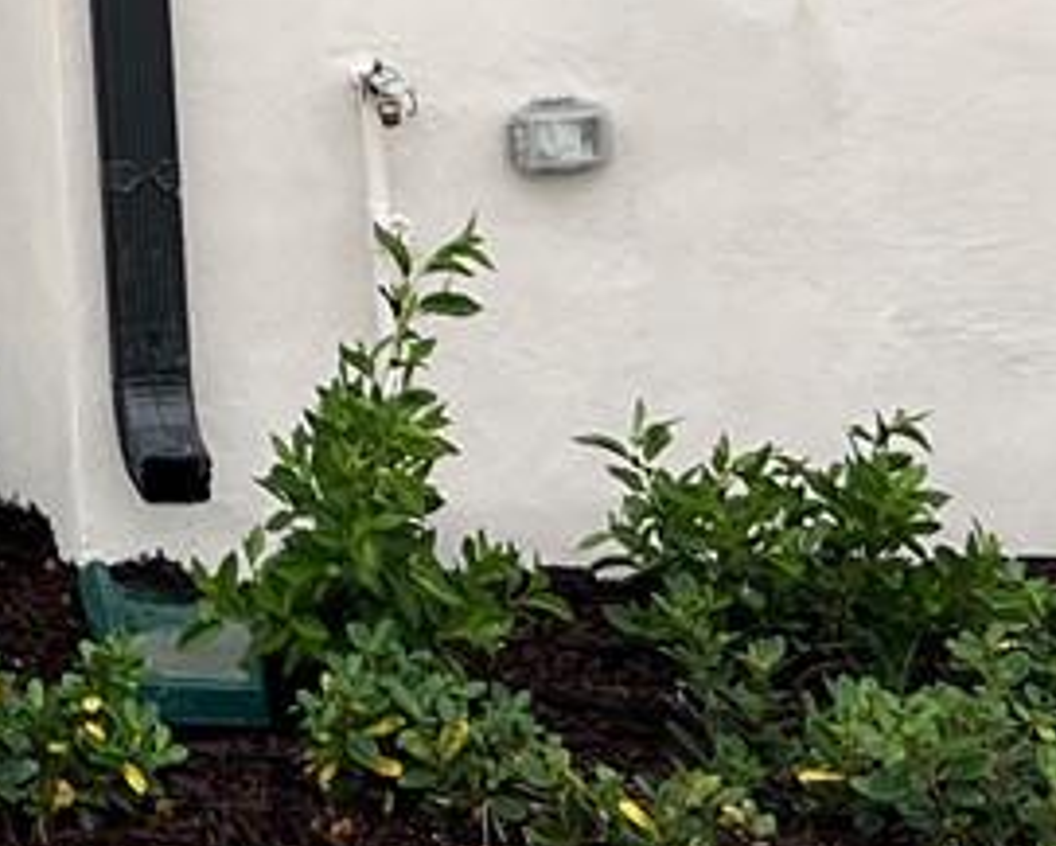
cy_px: -811
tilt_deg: +6.2
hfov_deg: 11.9
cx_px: -842
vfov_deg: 9.6
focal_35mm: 150
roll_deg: +1.2
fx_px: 4690
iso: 50
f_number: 1.5
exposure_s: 1/482
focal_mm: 5.7
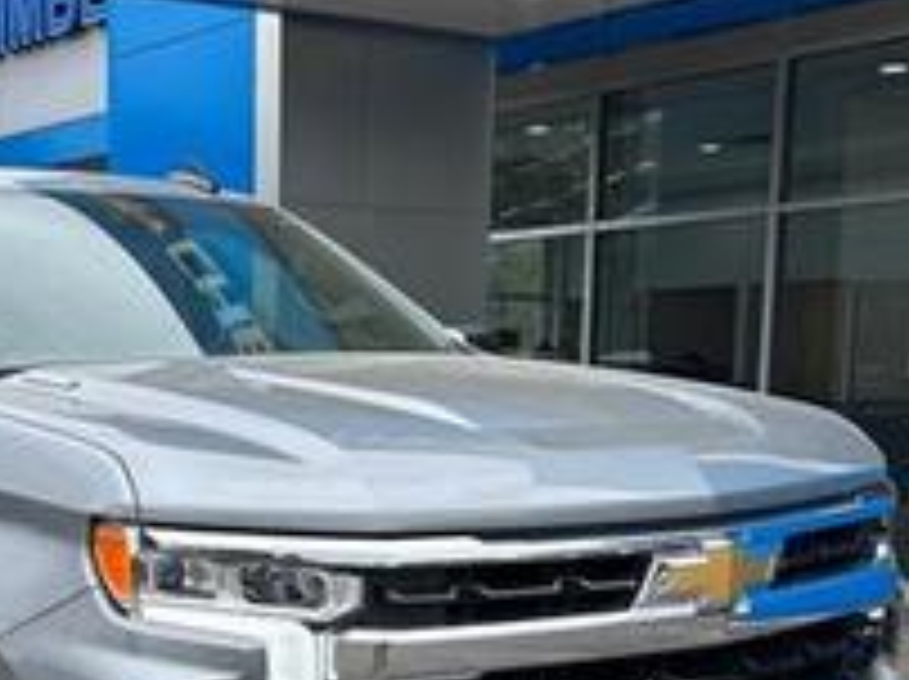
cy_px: 657
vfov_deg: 21.8
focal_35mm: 65
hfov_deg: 29.2
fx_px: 1705
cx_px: 176
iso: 50
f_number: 1.5
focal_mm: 5.7
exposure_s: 1/1344
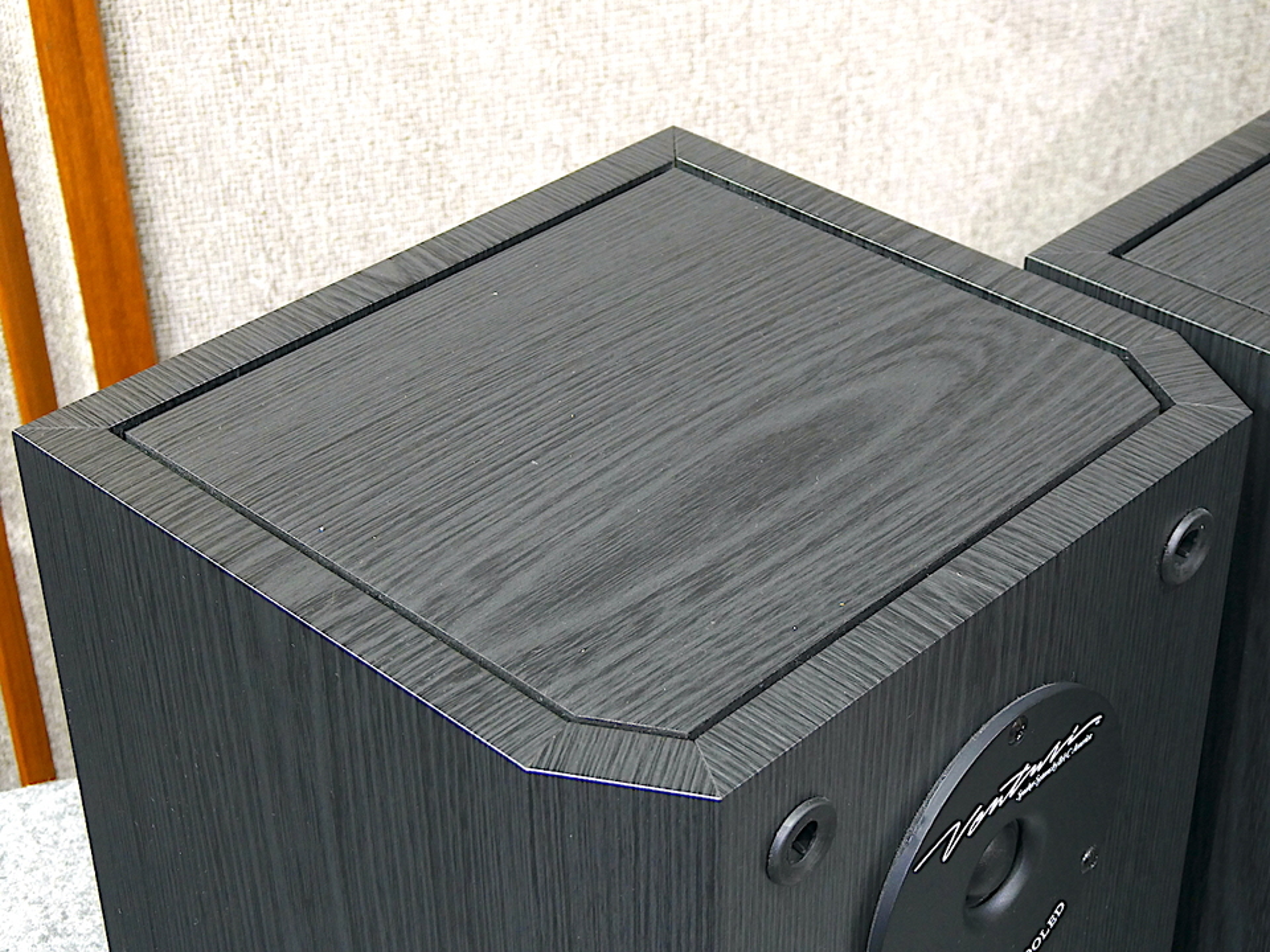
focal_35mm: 61
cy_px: 476
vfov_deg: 24.0
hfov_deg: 31.7
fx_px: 2238
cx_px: 635
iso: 200
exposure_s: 1/4
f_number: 4.3
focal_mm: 10.9
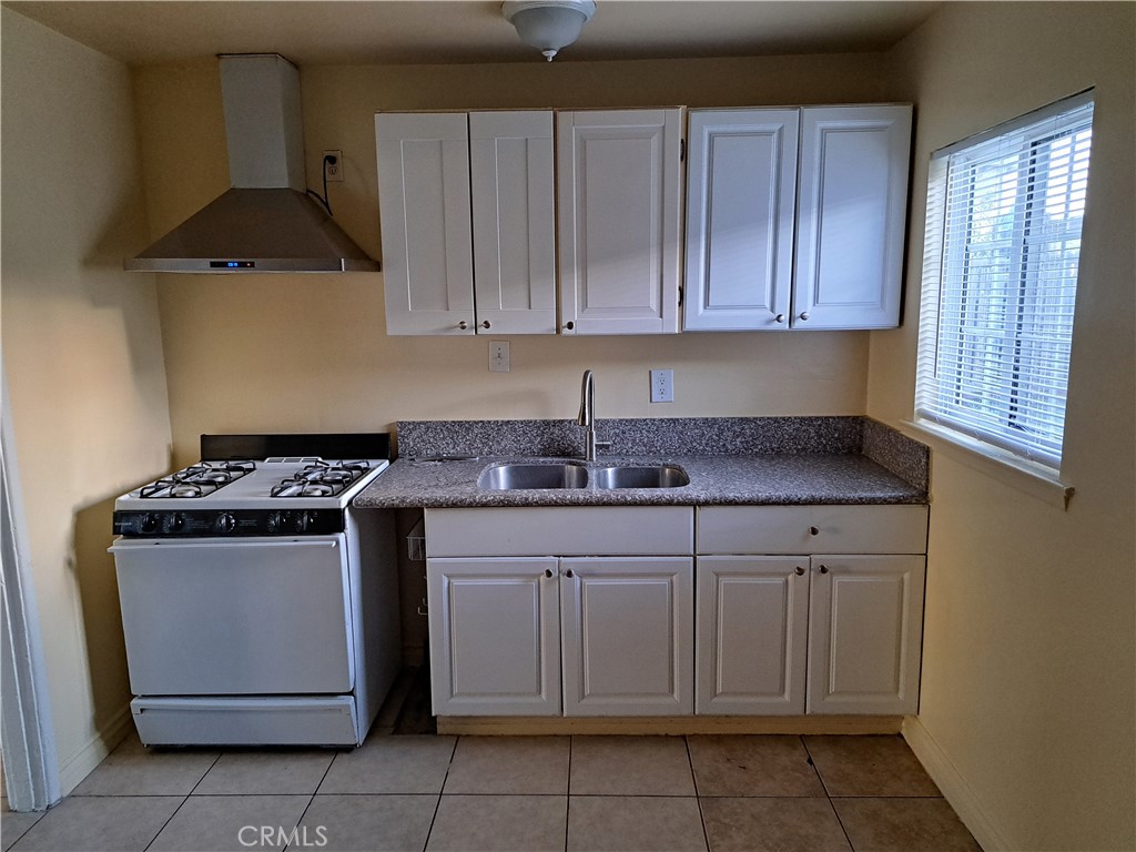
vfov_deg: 56.8
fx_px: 788
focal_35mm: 24
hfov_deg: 71.6
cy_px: 426
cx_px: 568
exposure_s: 1/60
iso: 400
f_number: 1.8
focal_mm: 5.23
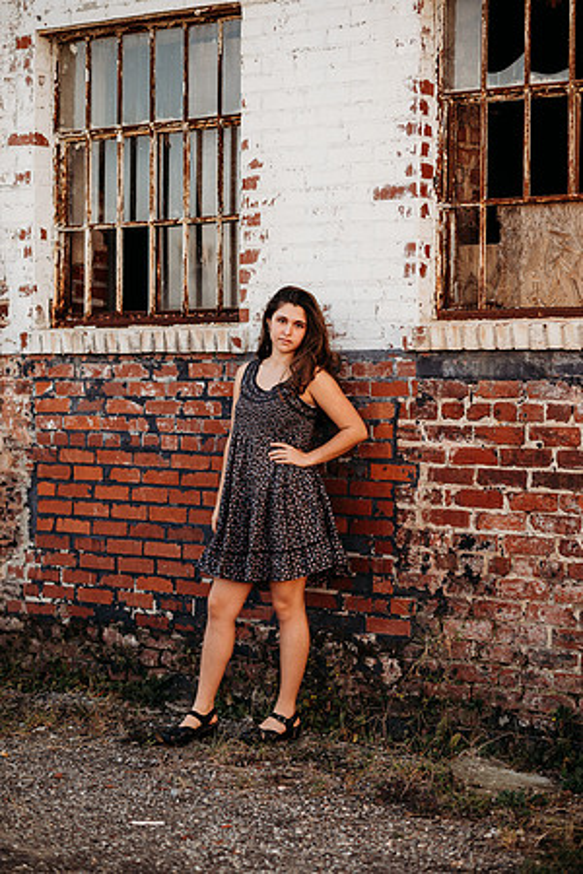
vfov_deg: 23.9
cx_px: 292
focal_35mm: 85
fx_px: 2065
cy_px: 437
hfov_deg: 16.1
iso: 100
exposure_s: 1/640
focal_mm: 85
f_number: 2.2
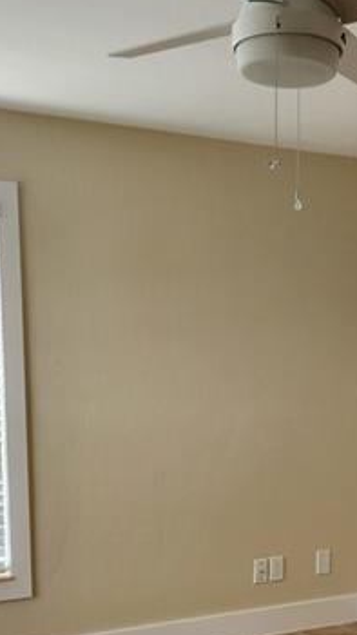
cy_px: 501
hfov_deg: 21.6
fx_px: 925
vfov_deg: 36.6
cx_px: 283
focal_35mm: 55
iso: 160
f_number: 1.8
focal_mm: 5.4
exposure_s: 1/180
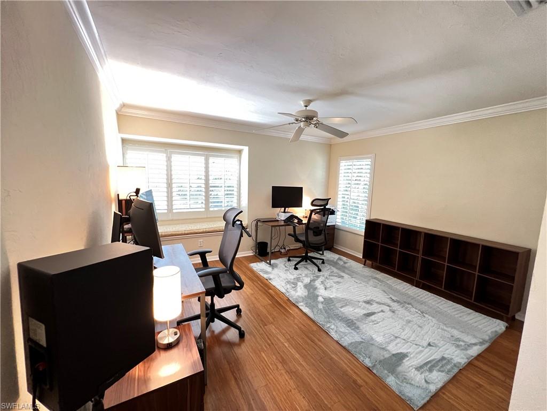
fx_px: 205
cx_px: 274
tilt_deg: -6.0
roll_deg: -1.3
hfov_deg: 106.2
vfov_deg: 89.9
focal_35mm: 13
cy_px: 206
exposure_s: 1/60
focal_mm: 1.57
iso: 640
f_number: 1.8
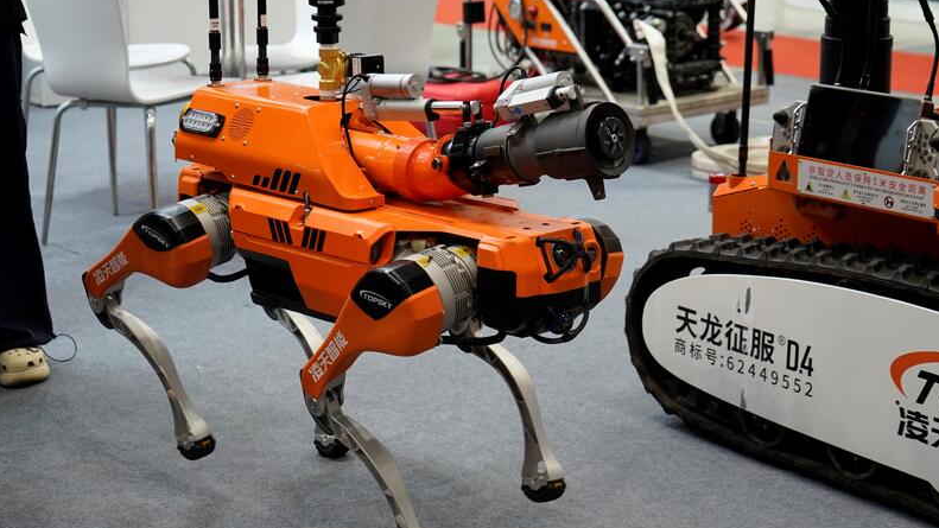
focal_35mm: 71
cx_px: 471
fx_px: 1768
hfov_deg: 29.7
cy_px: 302
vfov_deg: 17.0
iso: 800
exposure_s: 1/160
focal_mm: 45
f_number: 4
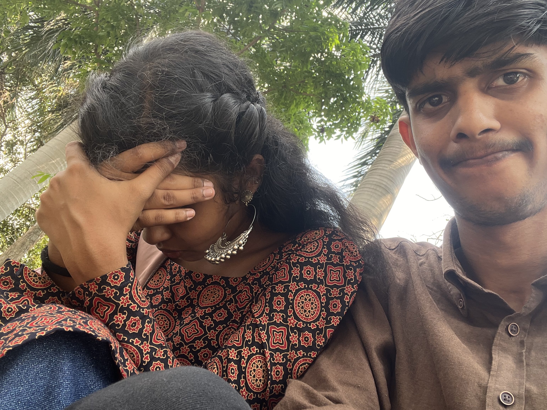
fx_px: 474
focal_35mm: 30
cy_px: 205
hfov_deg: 60.0
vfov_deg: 46.8
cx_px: 274
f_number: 2.2
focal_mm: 2.71
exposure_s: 1/121
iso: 40
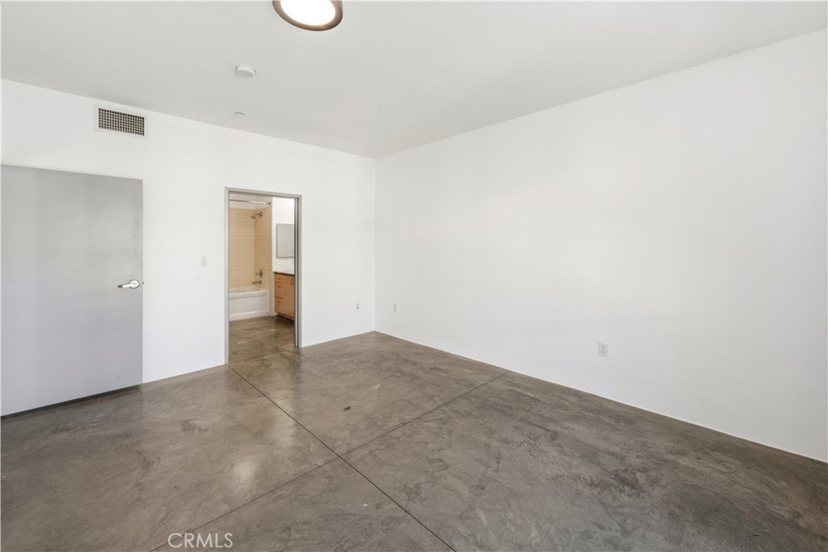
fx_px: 322
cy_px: 276
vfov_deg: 81.2
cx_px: 414
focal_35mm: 14
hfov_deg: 104.2
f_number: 8
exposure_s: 1/10
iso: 100
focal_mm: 14
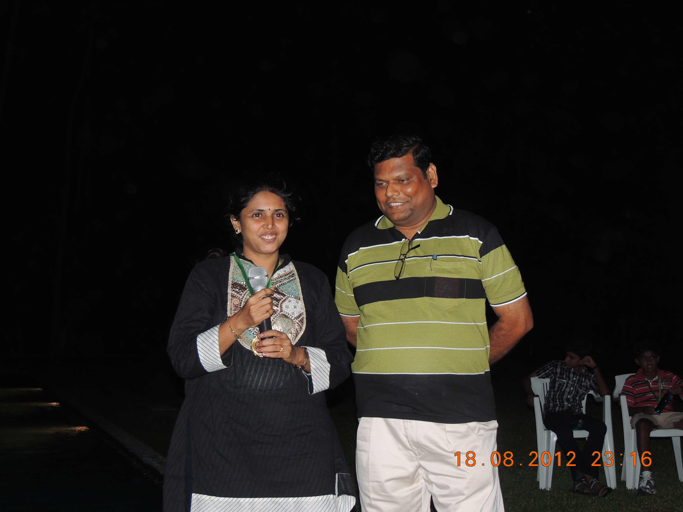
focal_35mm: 50
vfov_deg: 29.1
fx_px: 987
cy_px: 256
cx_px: 342
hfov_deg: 38.2
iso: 280
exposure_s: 1/40
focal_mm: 8.9
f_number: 3.6
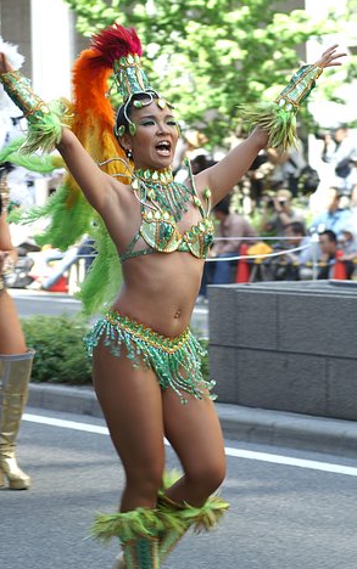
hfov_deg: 7.9
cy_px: 264
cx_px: 152
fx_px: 2597
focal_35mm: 167
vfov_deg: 12.5
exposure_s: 1/80
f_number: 5.6
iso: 100
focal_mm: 100
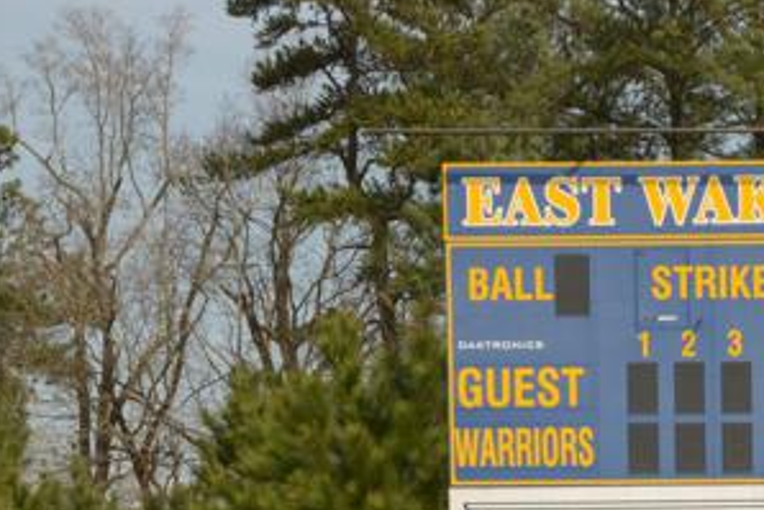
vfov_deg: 7.1
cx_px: 846
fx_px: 4013
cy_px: 827
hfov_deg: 10.7
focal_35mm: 189
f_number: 18
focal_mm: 55
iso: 400
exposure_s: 1/160
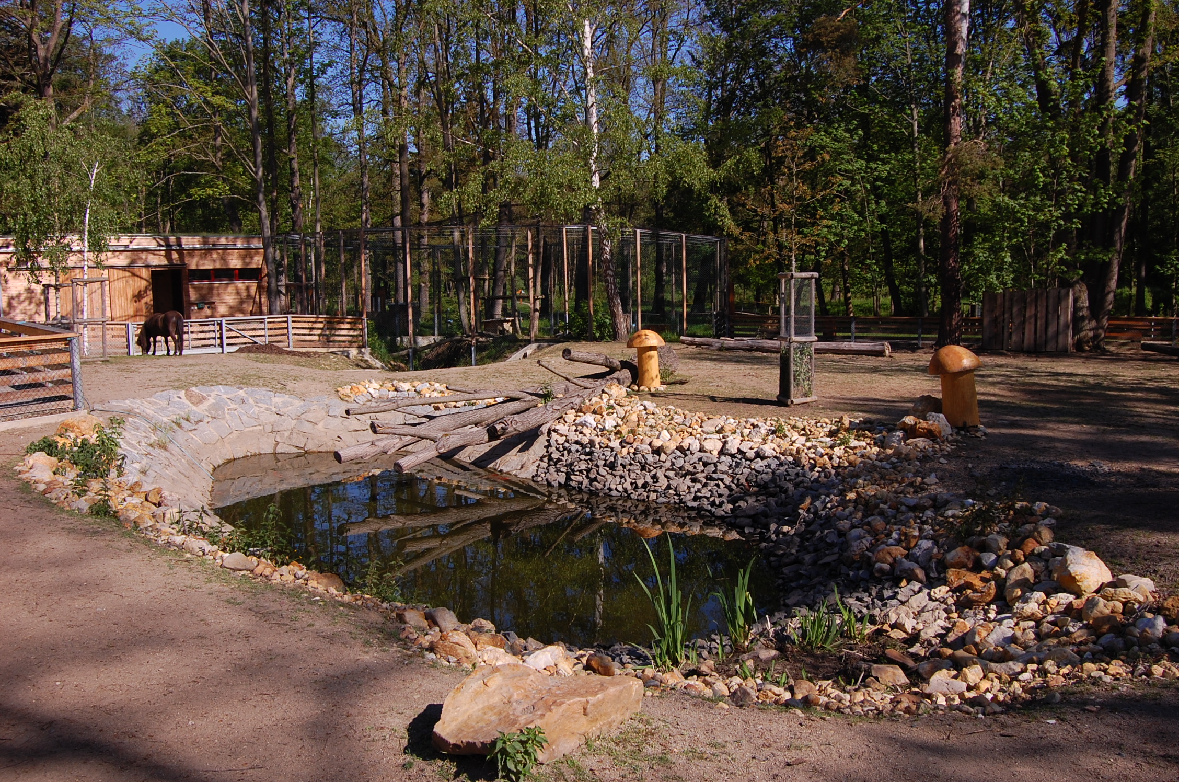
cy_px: 391
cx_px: 590
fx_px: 1079
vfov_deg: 39.8
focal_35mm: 33
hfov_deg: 57.3
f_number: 9
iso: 200
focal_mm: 22
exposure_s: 1/320
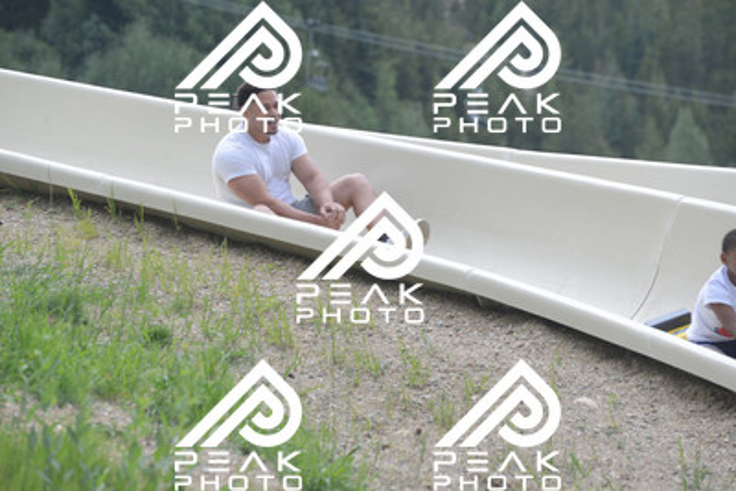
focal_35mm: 195
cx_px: 368
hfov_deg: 10.5
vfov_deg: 7.0
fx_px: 3988
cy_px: 246
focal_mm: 195
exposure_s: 1/640
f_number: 6.3
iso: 800
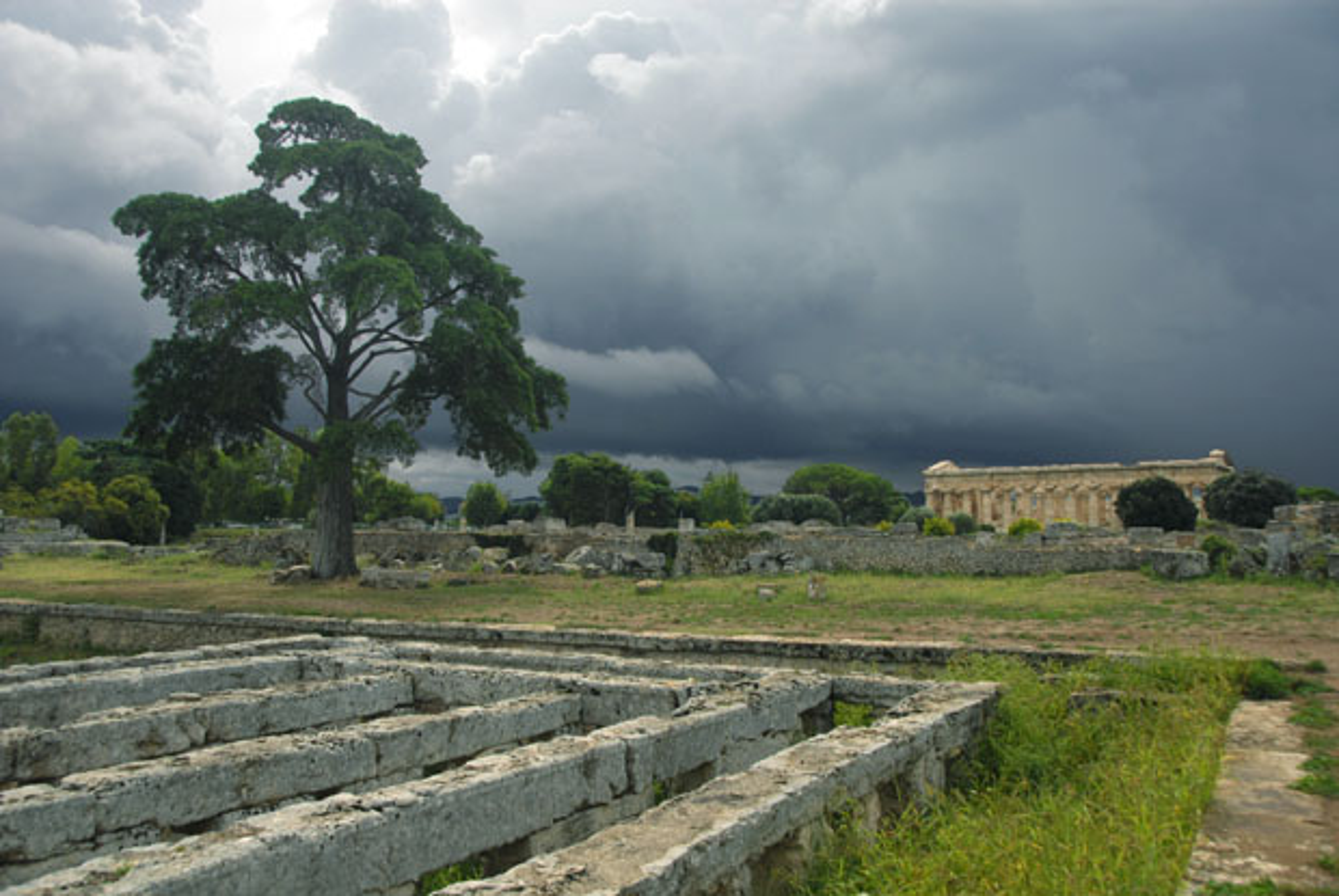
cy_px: 448
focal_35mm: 30
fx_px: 1117
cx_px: 670
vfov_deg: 43.7
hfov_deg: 61.9
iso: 200
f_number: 5
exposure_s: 1/500
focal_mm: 20
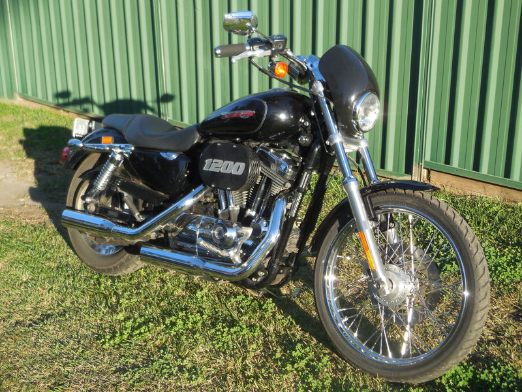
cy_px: 196
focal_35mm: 53
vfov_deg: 27.5
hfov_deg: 36.2
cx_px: 261
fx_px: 799
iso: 125
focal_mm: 9.4
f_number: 4
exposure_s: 1/320
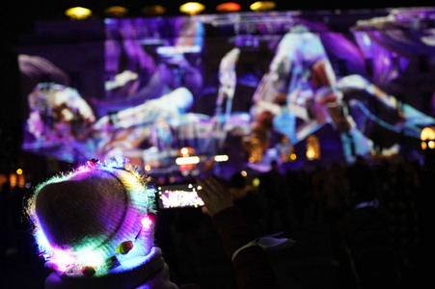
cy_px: 144
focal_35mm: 35
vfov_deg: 37.8
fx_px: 423
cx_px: 218
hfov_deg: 54.5
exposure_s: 1/13
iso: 1600
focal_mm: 35
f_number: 3.5
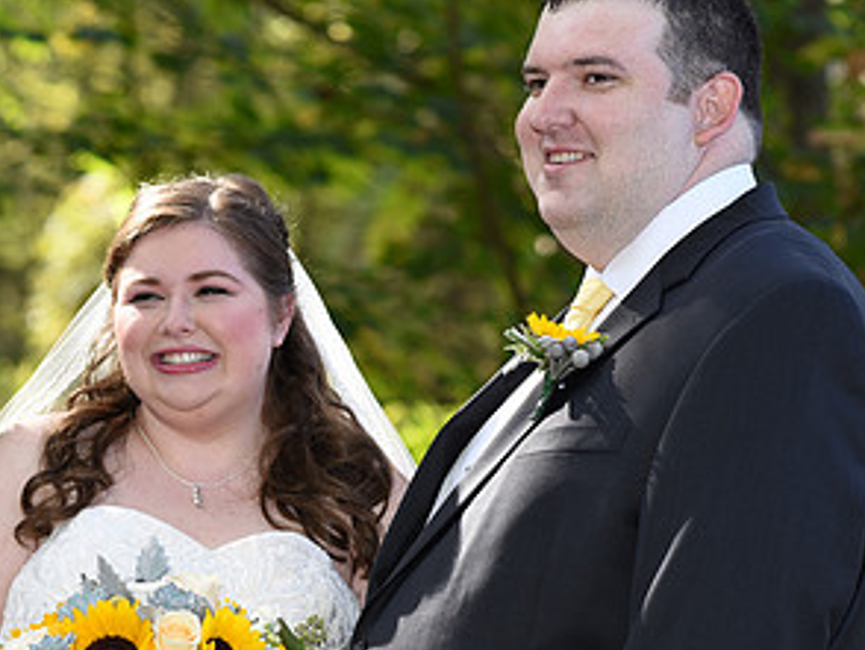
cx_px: 147
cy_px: 451
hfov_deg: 12.2
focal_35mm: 161
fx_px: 4026
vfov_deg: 9.2
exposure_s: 1/200
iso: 200
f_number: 3.5
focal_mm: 85
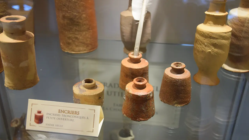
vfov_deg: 29.0
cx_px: 124
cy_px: 78
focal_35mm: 41
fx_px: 271
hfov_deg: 49.4
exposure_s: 1/60
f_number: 4
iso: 800
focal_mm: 26
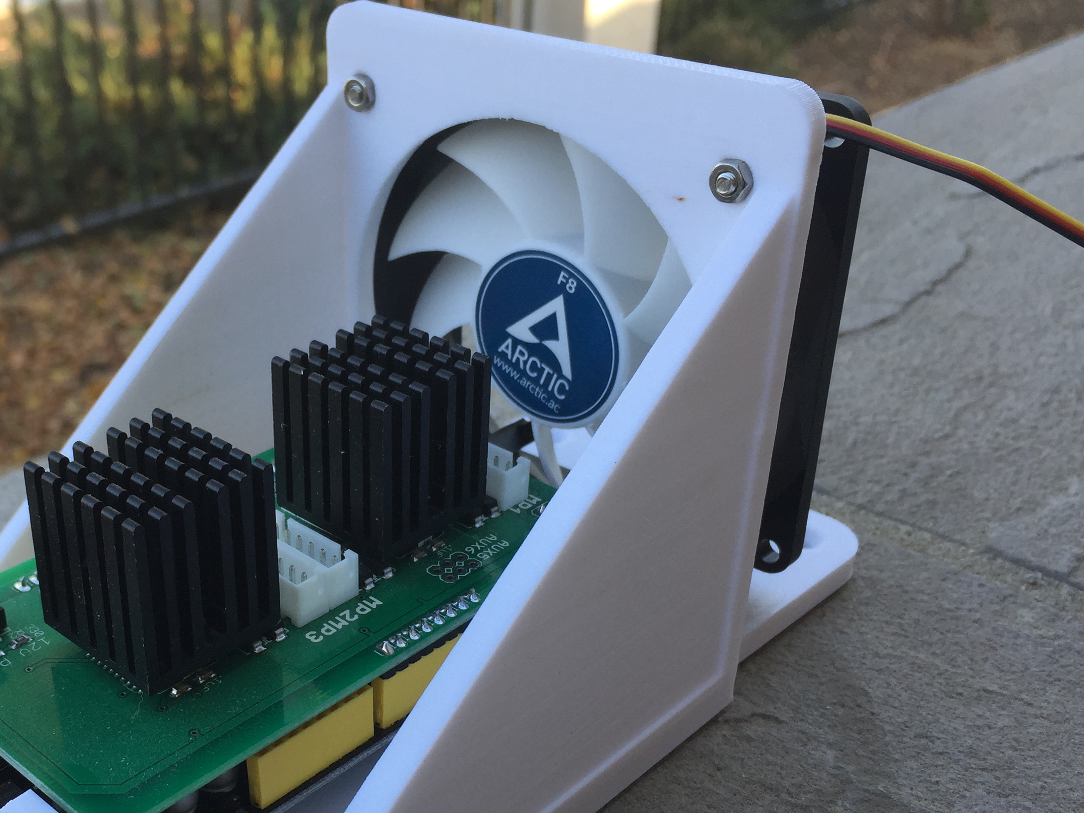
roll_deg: -0.6
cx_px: 328
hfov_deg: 43.0
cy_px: 562
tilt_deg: -32.1
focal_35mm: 43
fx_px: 1347
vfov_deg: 33.2
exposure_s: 1/246
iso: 32
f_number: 2.2
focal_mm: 4.15
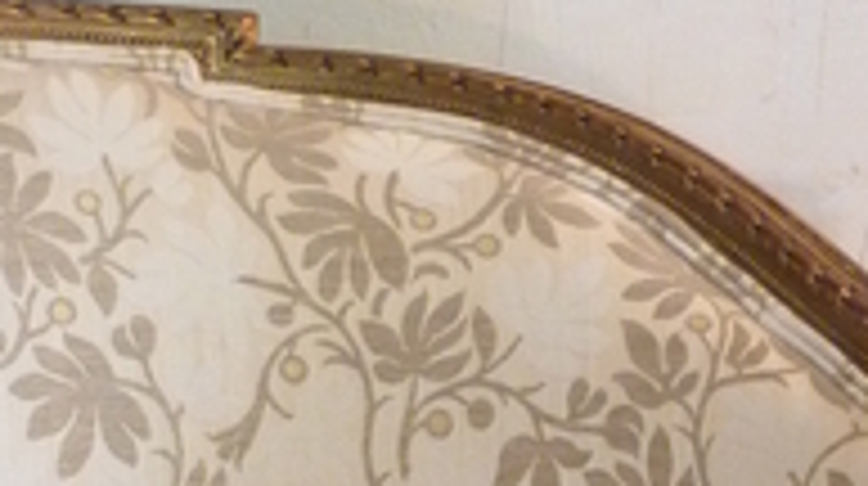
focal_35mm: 132
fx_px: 3034
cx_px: 90
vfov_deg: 8.6
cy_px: 983
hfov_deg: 16.1
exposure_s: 1/15
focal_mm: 5.7
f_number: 3.5
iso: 400
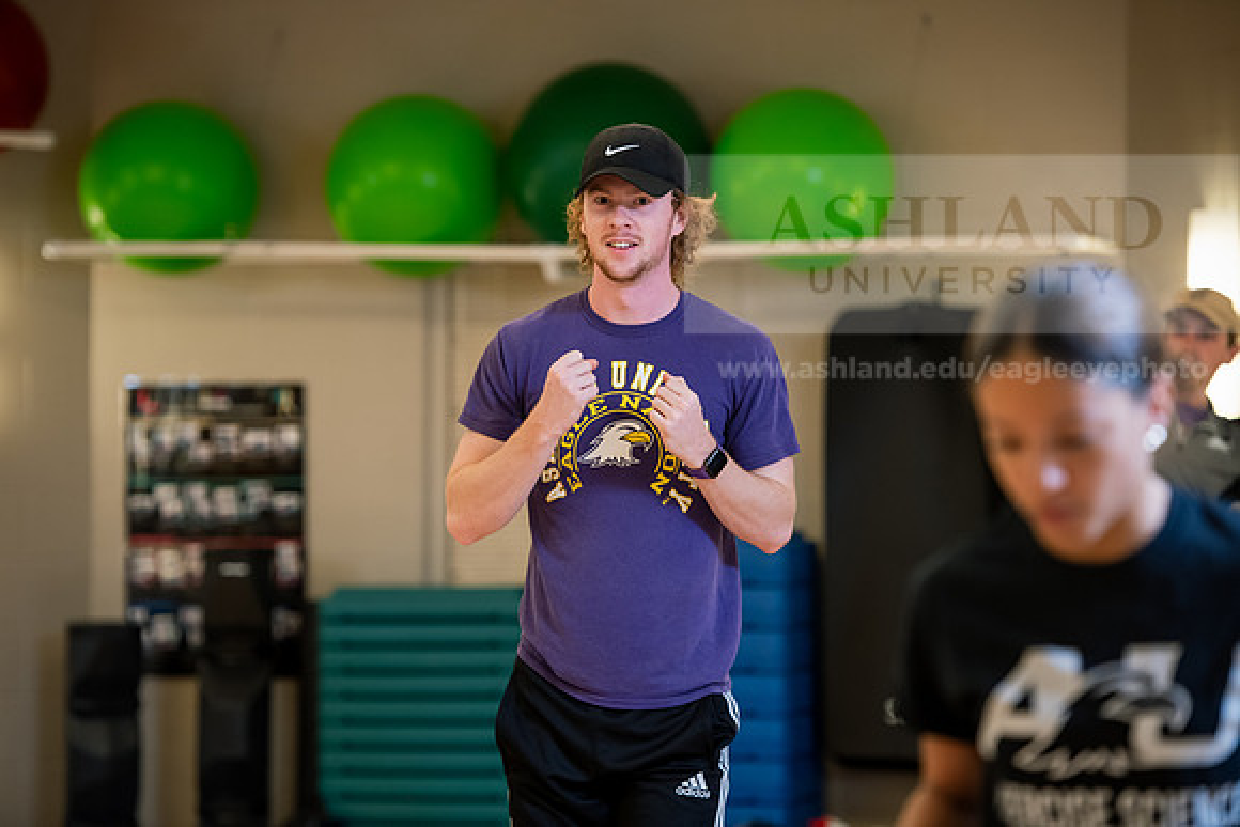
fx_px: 4995
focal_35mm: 145
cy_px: 414
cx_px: 620
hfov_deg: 14.2
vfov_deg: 9.5
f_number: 3.2
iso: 1000
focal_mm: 145
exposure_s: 1/200
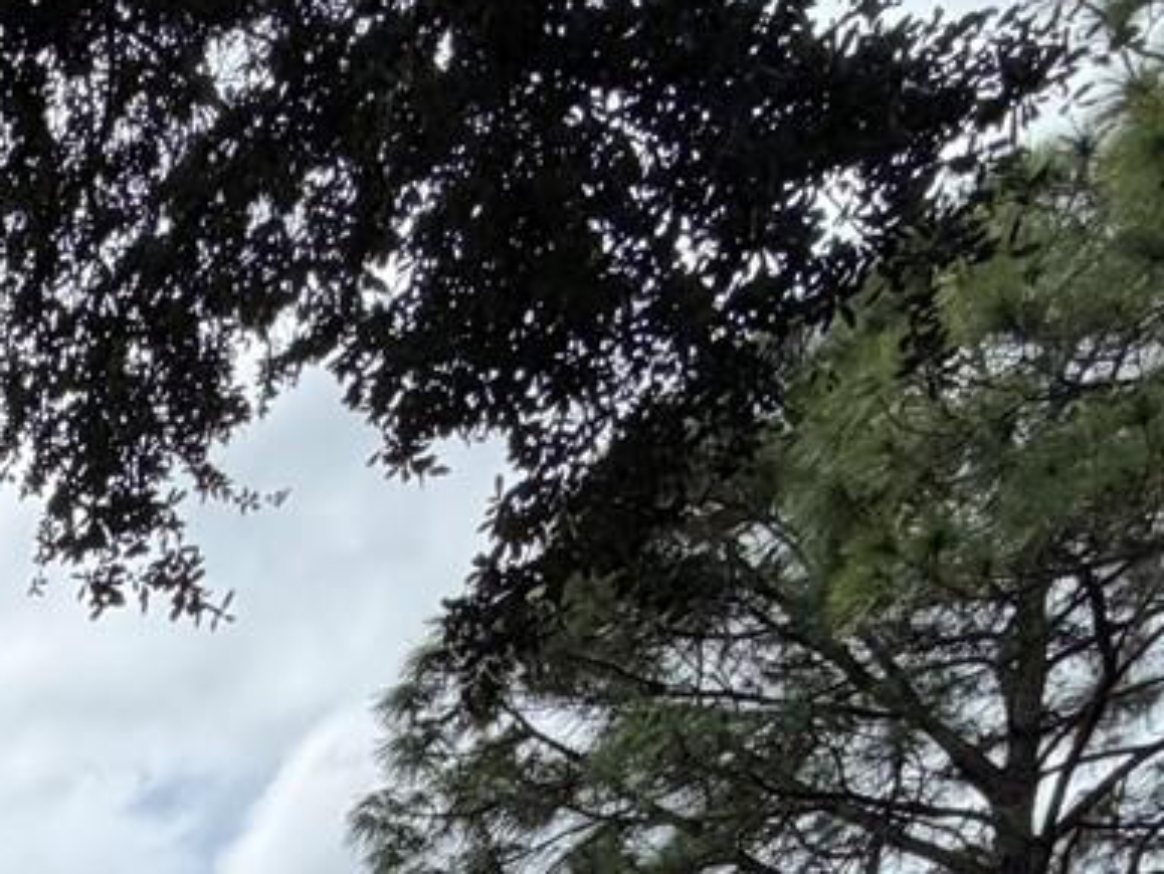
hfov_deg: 25.4
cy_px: 1769
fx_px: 1952
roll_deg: -2.7
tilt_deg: -1.5
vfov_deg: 17.6
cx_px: -567
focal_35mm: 58
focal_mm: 2.22
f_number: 2.2
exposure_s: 1/1312
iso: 32
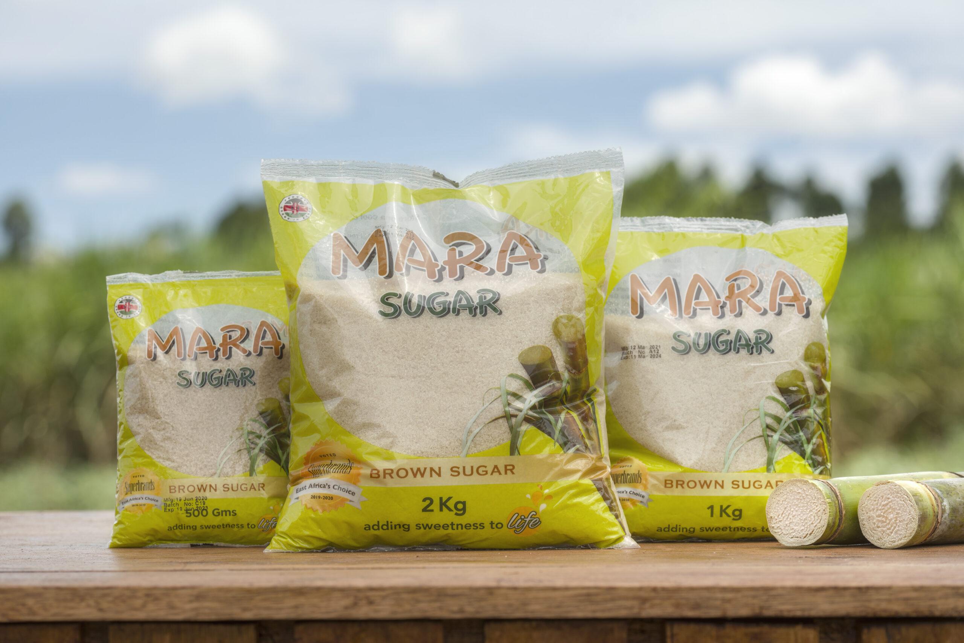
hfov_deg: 17.6
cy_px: 322
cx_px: 482
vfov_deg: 11.8
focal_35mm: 116
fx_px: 3107
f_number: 8
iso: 100
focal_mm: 116
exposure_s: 1/320
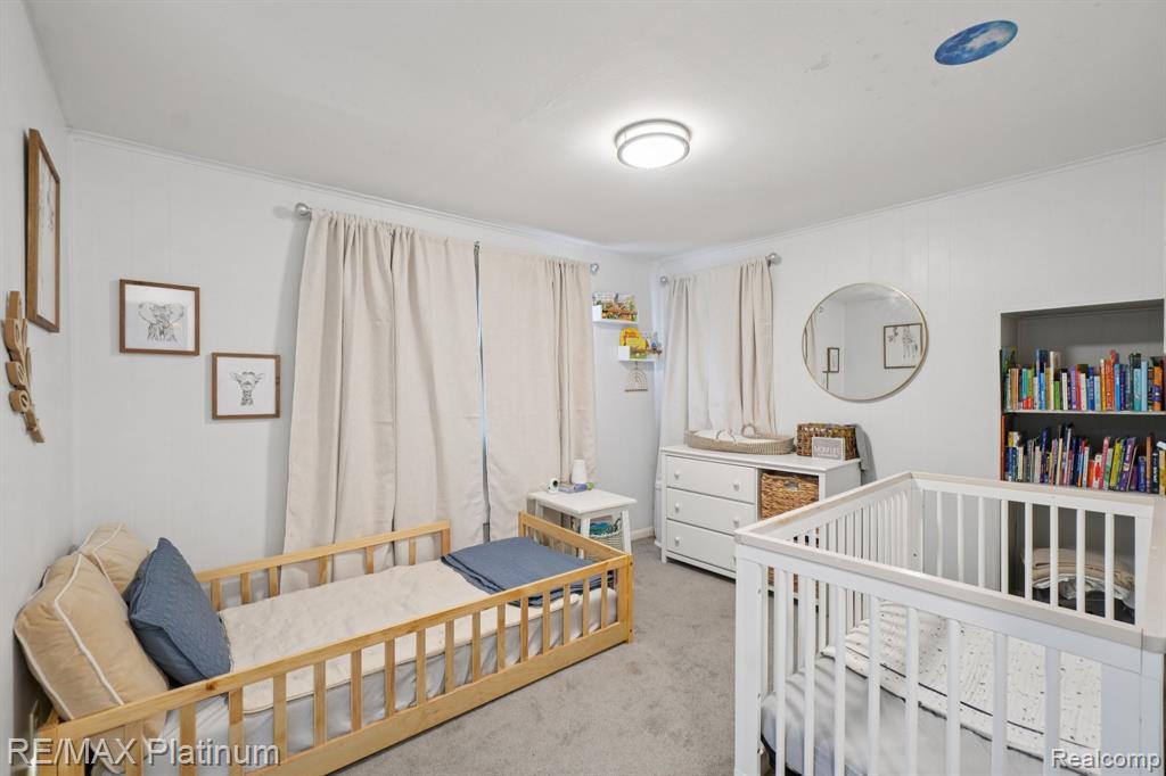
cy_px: 388
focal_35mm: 15
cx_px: 583
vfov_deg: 77.3
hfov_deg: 100.4
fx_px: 486
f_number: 8
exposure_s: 1/8
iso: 400
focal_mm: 10
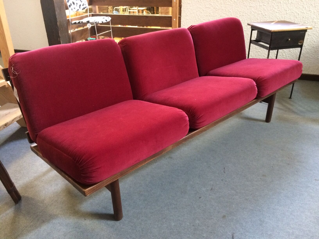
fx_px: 267
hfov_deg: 61.7
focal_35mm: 29
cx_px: 160
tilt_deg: -27.6
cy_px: 120
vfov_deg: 48.2
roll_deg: +3.2
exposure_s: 1/17
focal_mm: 4.15
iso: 320
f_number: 2.2
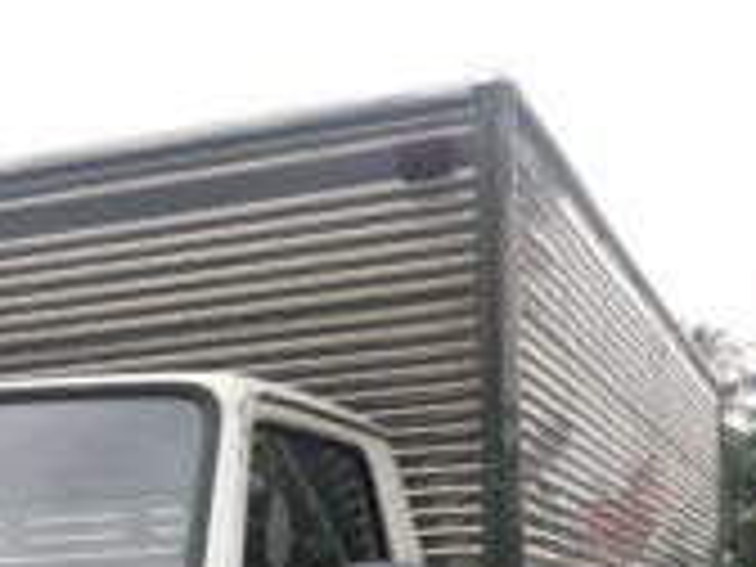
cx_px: 104
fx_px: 1747
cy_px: 792
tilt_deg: -2.4
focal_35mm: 80
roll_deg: +1.8
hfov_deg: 23.9
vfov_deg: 17.0
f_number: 1.8
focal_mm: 4
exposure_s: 1/120
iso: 50
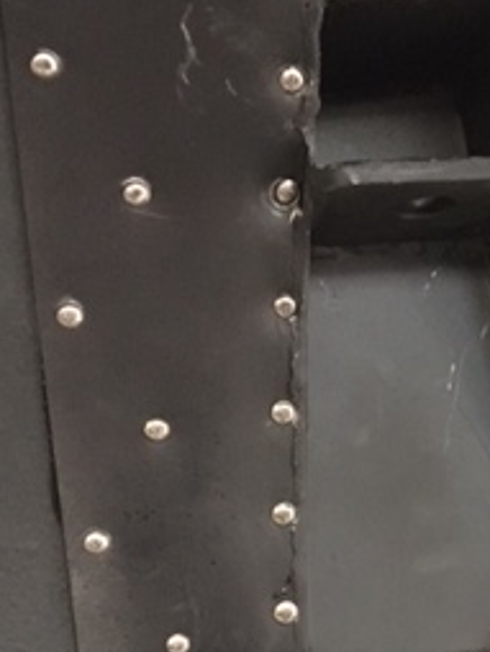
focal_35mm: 73
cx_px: 508
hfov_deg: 19.5
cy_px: 585
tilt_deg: -16.8
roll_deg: +1.8
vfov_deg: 25.8
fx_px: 1375
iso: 320
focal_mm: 4.15
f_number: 2.2
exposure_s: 1/17
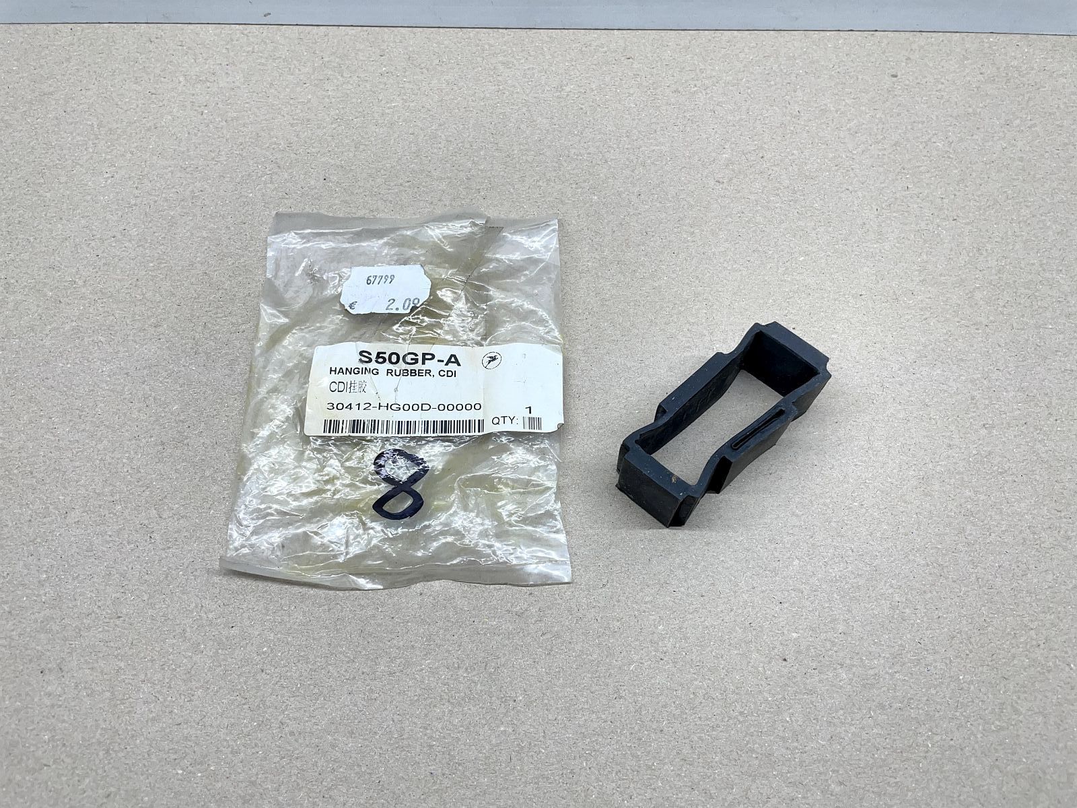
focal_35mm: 26
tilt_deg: -66.0
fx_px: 809
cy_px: 404
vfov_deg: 53.1
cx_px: 538
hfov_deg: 67.3
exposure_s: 1/100
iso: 40
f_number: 1.6
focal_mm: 4.2
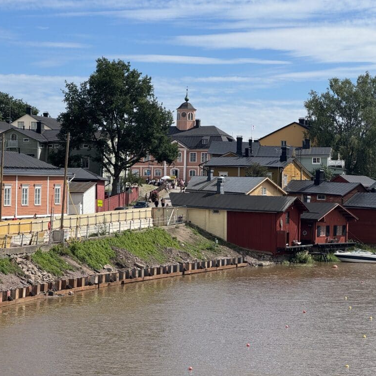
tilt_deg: +0.8
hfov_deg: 19.1
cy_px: 188
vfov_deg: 19.1
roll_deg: -1.2
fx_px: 1118
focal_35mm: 91
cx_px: 215
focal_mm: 9
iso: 25
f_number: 2.8
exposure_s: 1/1179
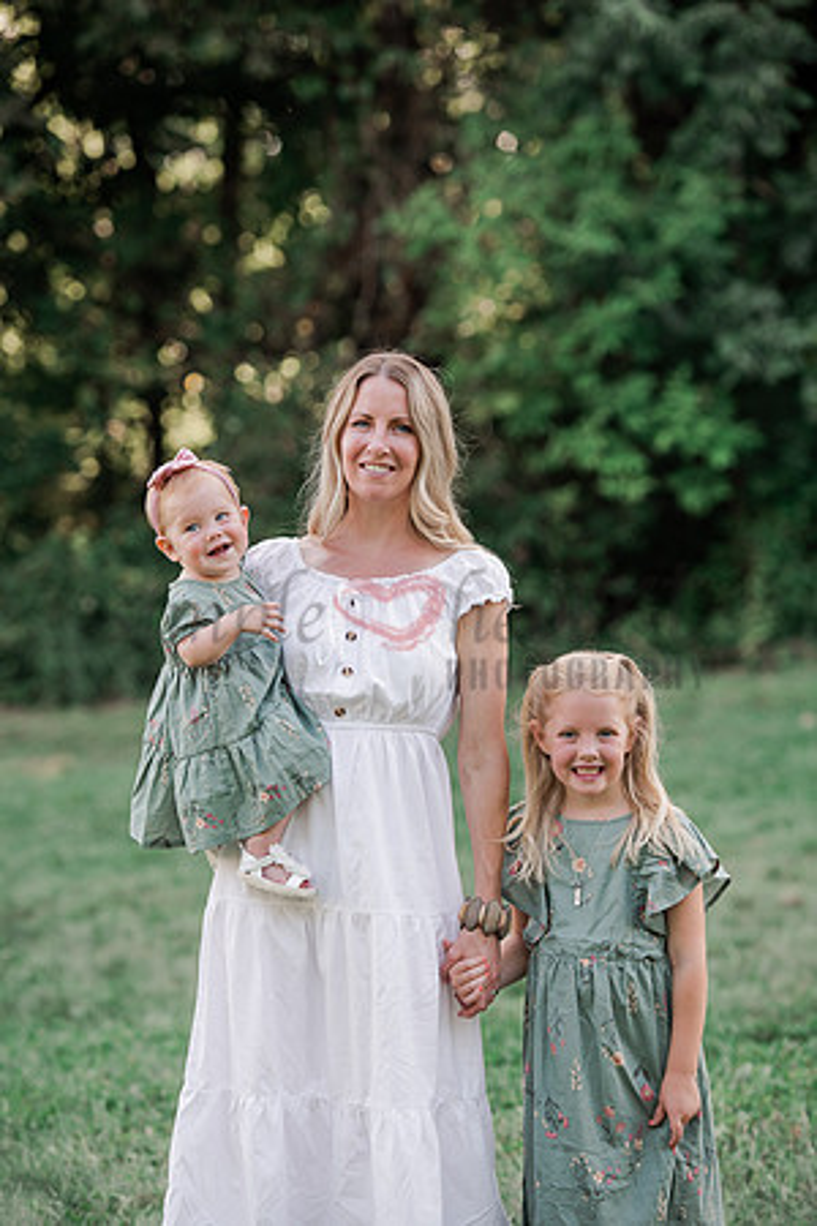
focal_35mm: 120
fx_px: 4085
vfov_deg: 17.1
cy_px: 613
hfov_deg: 11.4
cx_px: 408
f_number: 3.5
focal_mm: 120
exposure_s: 1/400
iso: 320
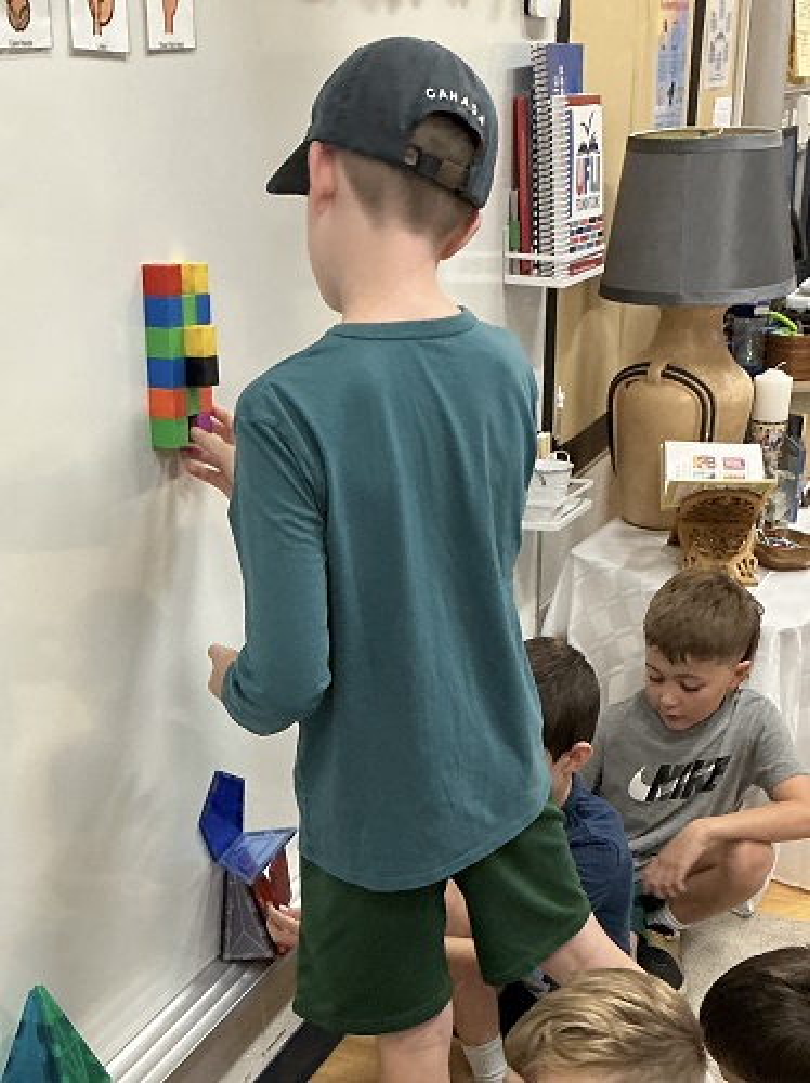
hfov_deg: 48.2
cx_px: 405
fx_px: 906
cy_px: 542
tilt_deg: -30.2
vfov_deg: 61.7
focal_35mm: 29
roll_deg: -0.6
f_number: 1.8
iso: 200
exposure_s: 1/40
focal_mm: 3
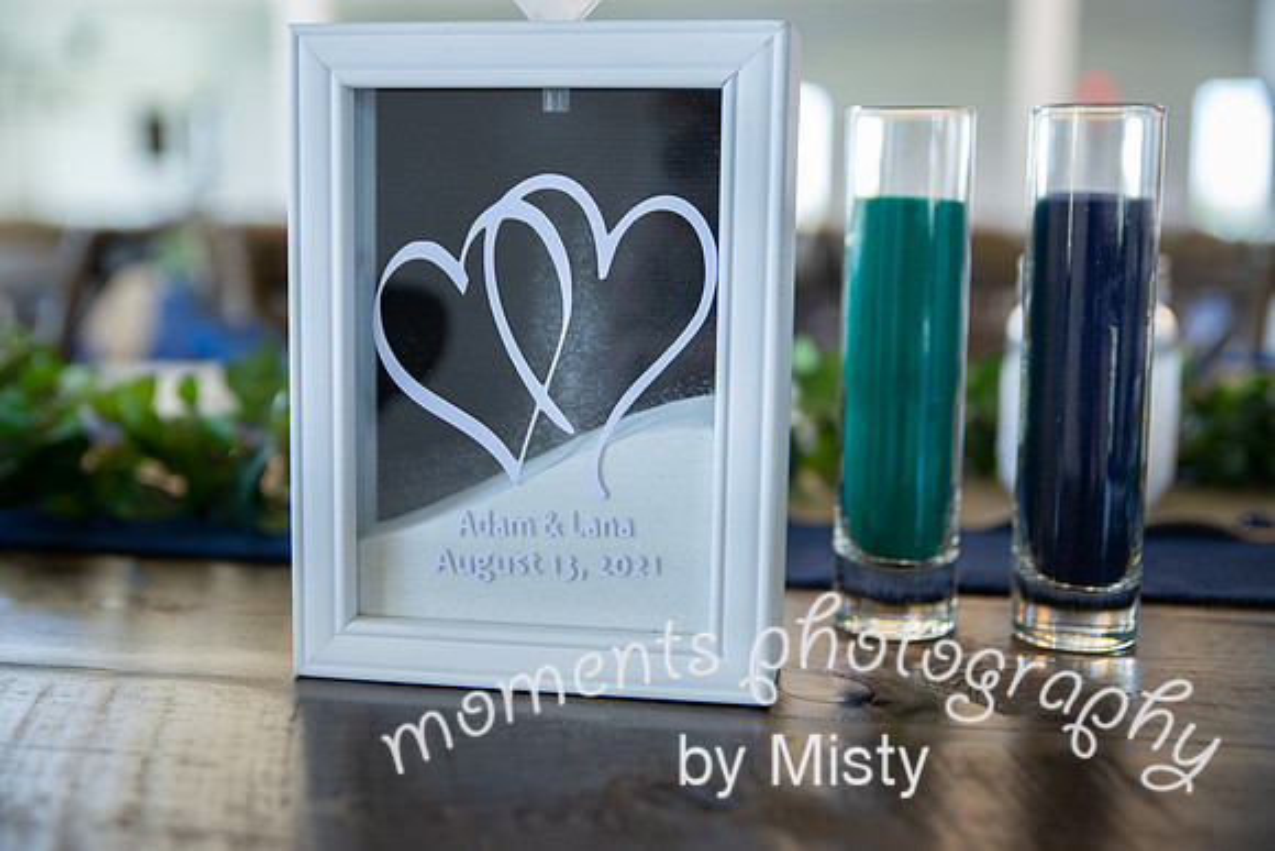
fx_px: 1771
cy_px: 426
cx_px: 638
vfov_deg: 27.0
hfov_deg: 39.6
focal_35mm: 50
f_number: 2.8
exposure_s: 1/160
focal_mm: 50
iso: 500
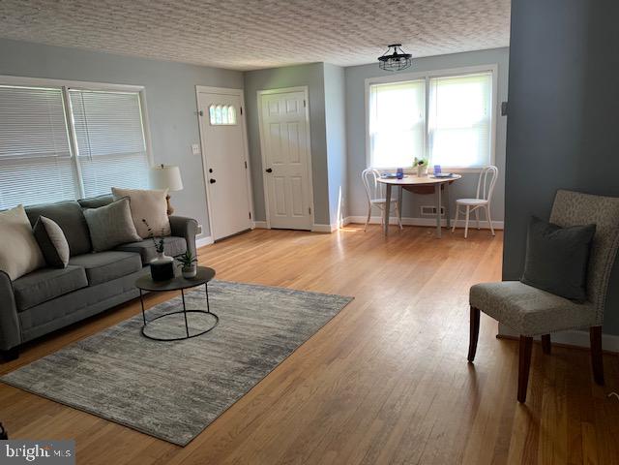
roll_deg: +3.9
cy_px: 232
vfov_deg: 53.1
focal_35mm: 26
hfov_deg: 67.3
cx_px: 310
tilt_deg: -12.1
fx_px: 465
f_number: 1.8
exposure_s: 1/60
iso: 160
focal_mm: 4.25
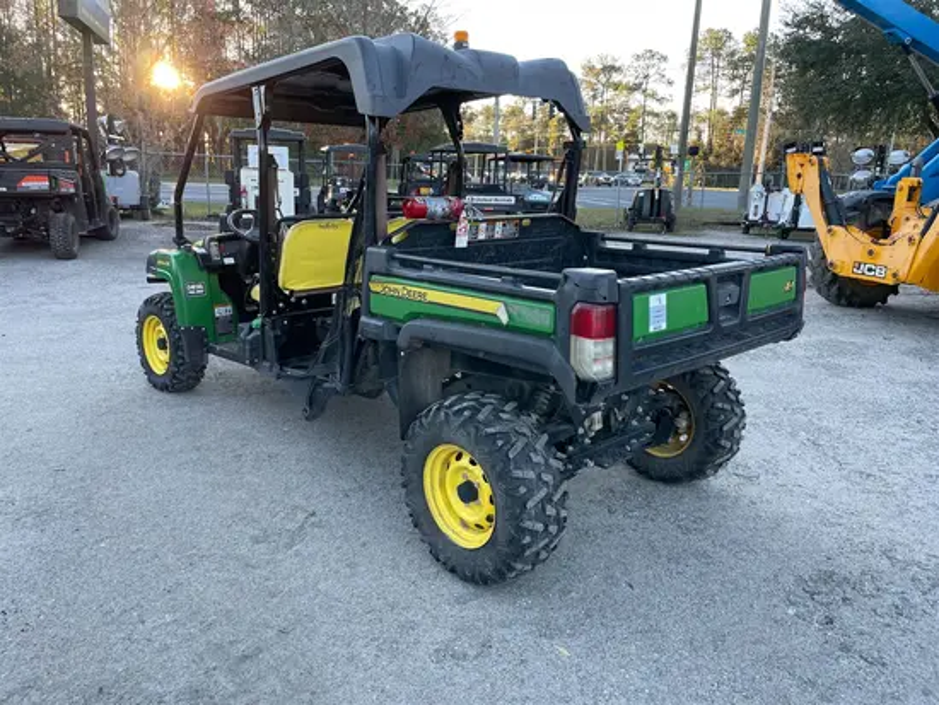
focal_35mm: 26
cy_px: 352
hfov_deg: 67.3
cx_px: 470
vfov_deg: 53.1
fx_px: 706
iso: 40
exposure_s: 1/121
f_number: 1.6
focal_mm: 4.2
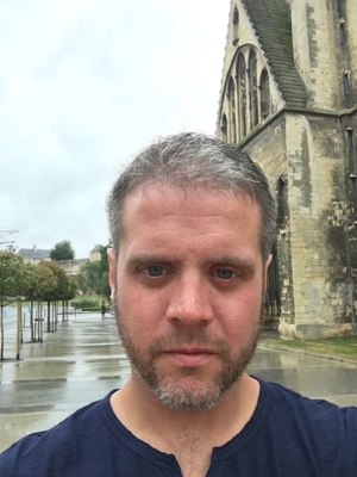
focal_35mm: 31
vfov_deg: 58.4
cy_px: 238
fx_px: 426
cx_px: 178
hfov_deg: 45.4
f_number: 2.2
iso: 32
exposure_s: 1/139
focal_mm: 2.65
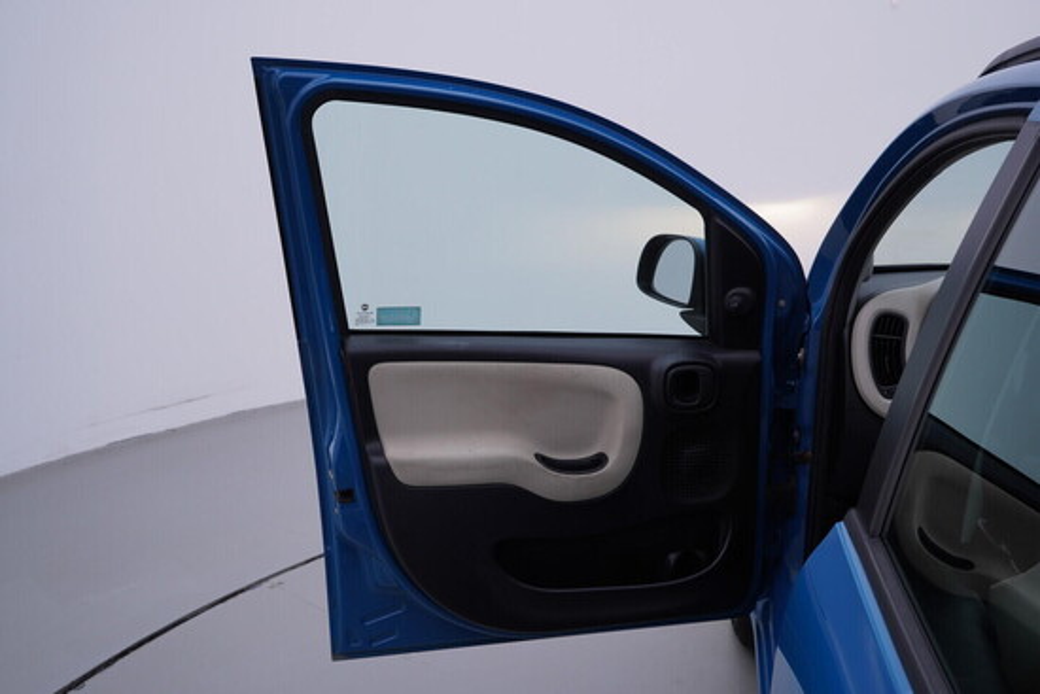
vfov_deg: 36.9
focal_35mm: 36
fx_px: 1040
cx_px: 520
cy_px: 347
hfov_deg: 53.1
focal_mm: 24
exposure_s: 1/100
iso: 125
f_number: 4.5
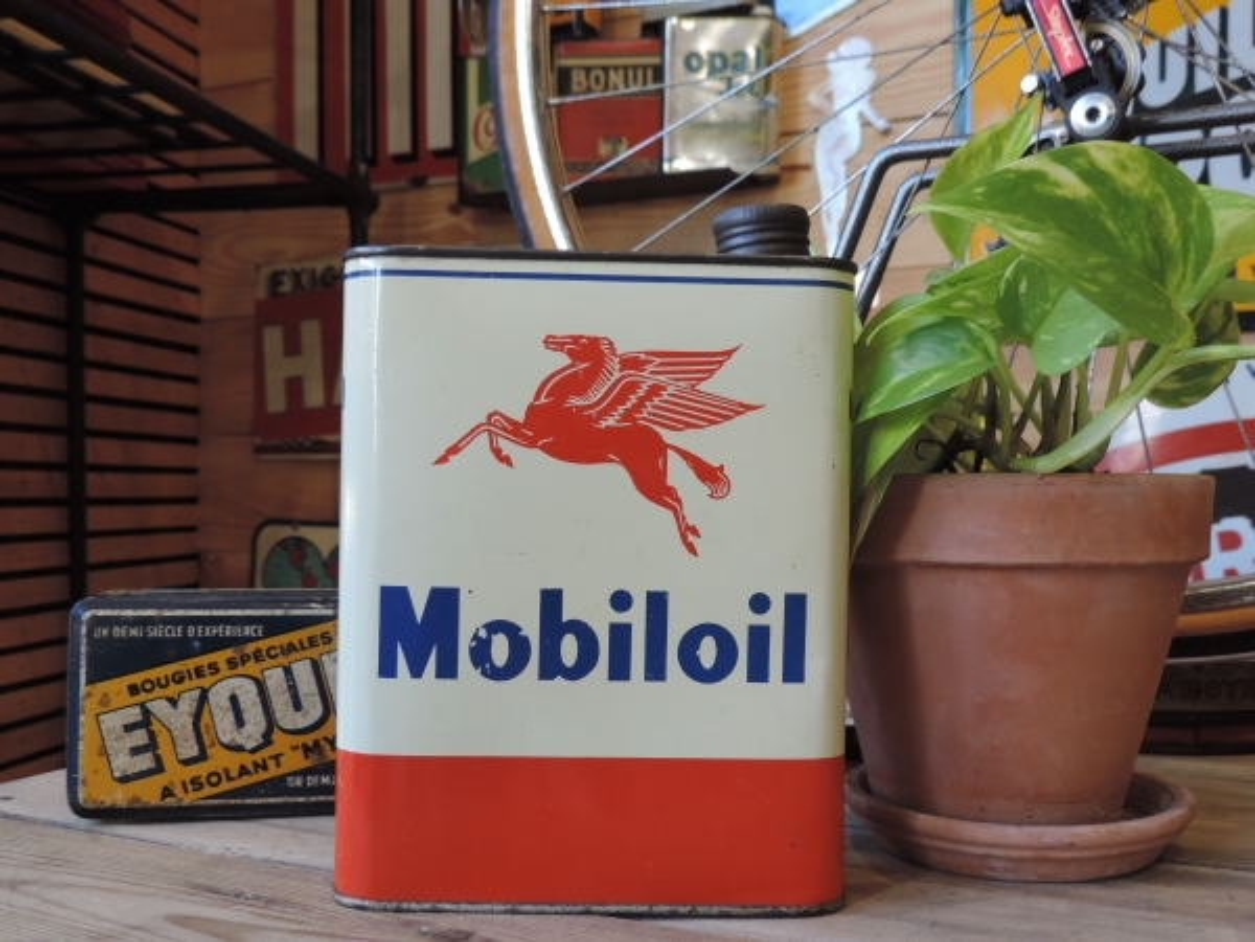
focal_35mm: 35
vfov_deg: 40.7
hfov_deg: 52.6
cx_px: 628
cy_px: 471
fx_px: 1269
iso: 250
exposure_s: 1/50
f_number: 3.3
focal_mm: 6.2
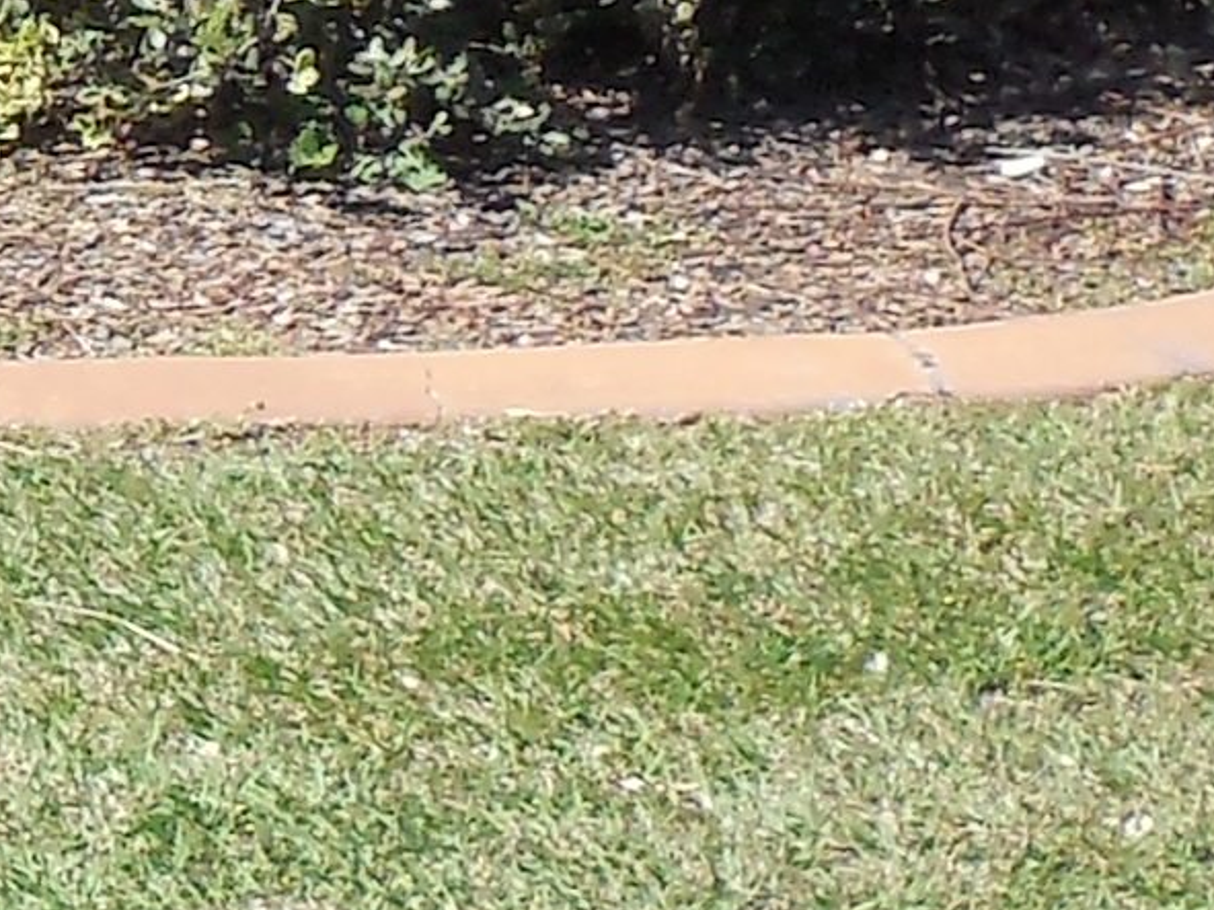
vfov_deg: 5.6
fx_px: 9292
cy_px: -86
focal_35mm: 265
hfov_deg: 6.9
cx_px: -1997
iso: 125
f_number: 3.4
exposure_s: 1/800
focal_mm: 6.1
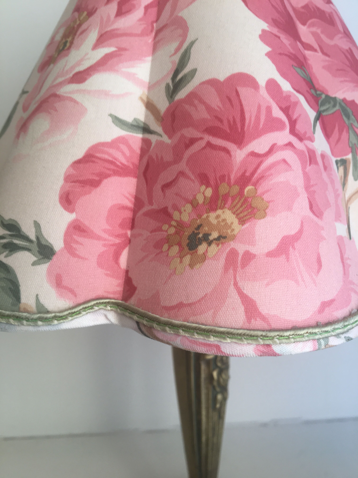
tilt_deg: -8.6
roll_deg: +1.1
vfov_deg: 61.7
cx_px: 179
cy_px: 239
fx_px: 400
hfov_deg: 48.2
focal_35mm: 29
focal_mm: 4.15
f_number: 2.2
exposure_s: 1/33
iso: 32
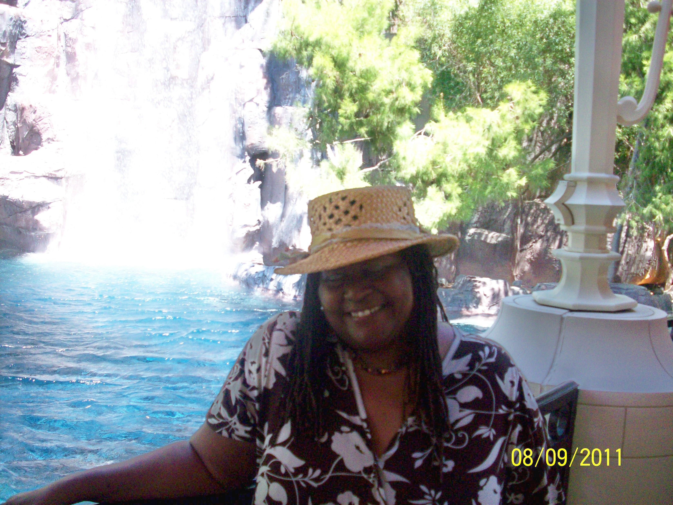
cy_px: 252
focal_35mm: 37
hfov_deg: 50.1
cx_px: 336
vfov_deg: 38.7
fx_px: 719
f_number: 2.8
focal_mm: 6.2
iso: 80
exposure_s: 1/267
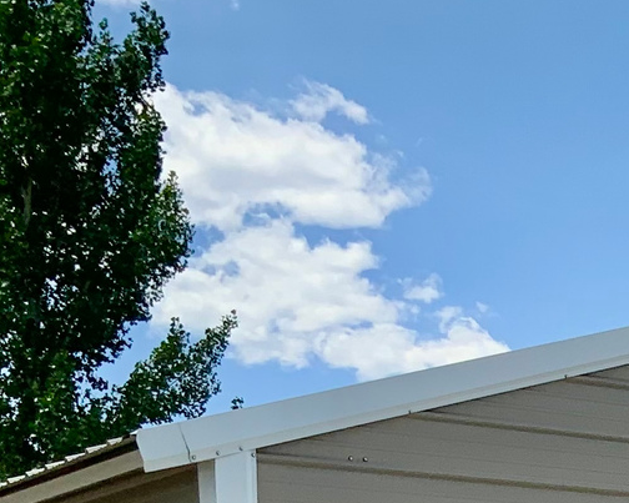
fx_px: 2140
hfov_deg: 15.3
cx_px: 972
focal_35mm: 115
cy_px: 801
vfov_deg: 12.6
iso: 16
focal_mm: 3
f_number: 1.8
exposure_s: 1/1984
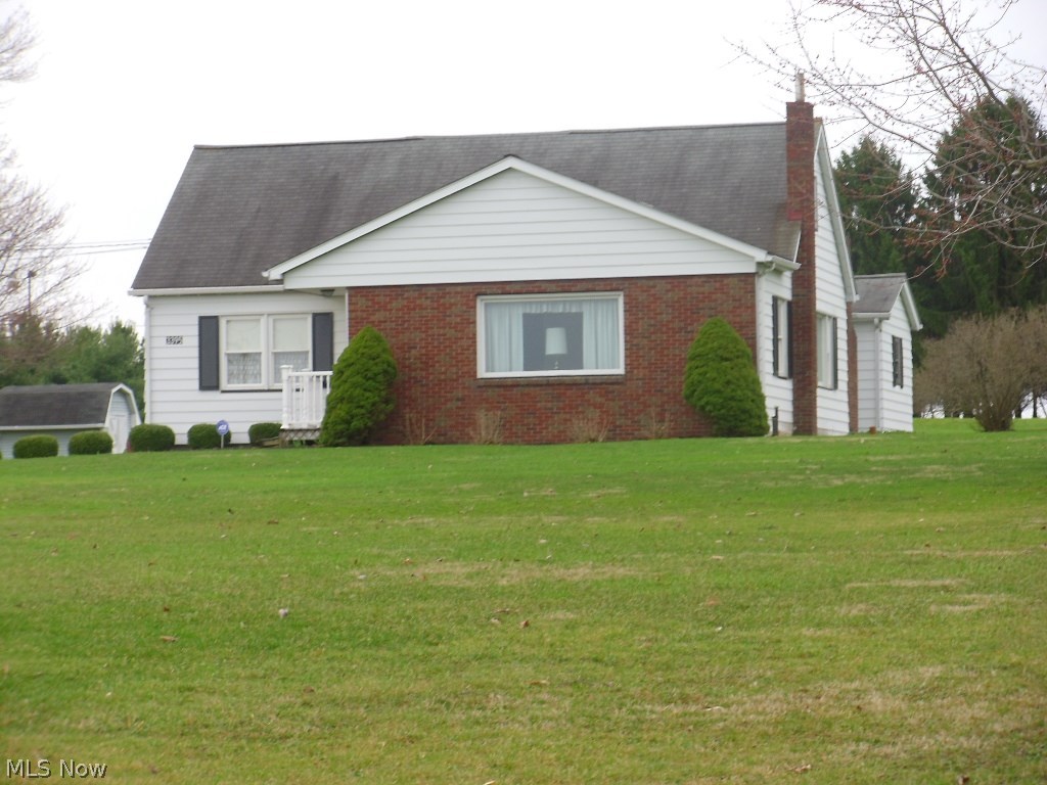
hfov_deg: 16.3
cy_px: 392
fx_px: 3660
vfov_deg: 12.2
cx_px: 524
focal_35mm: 121
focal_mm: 21.83
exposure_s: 1/103
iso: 80
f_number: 4.9
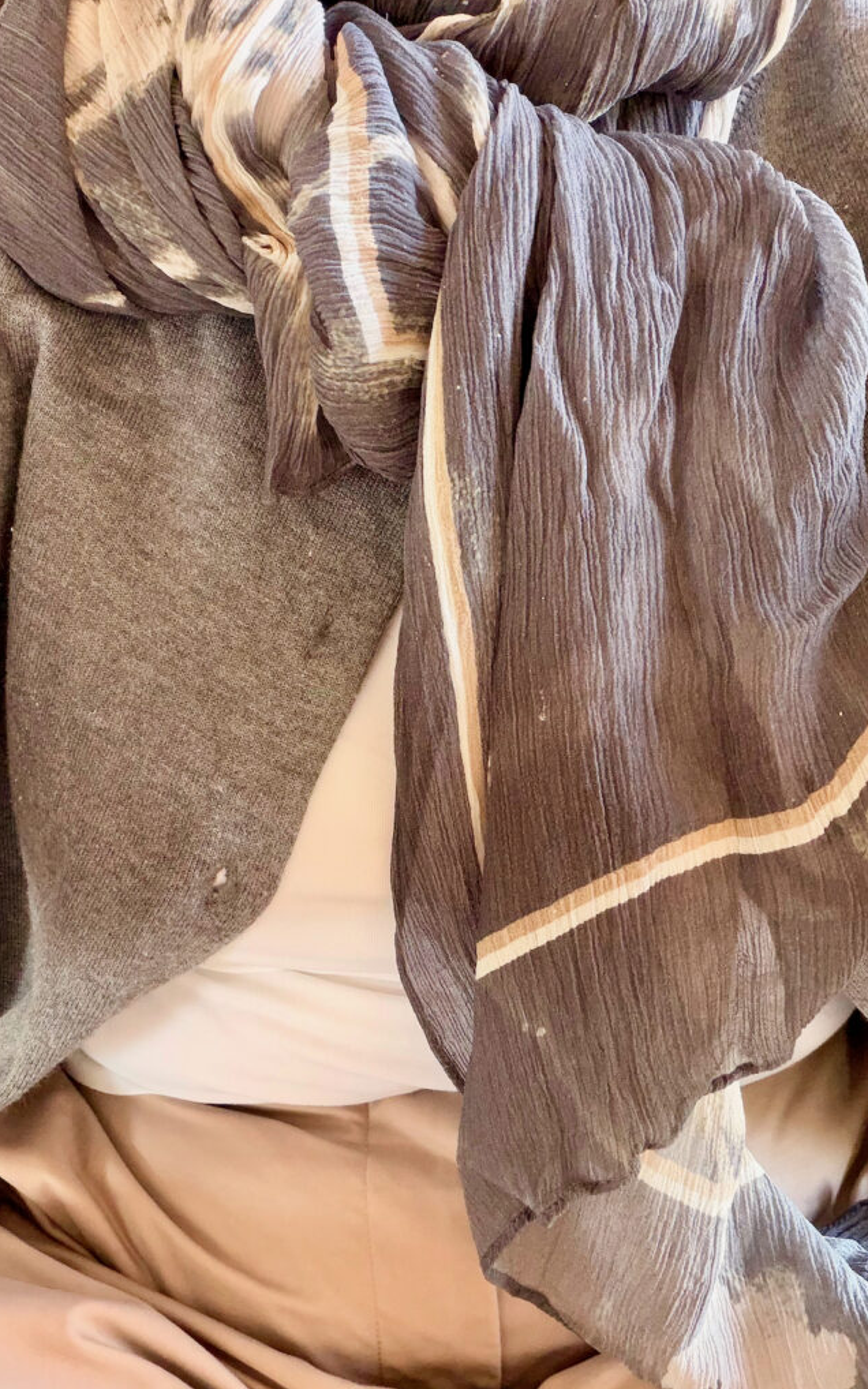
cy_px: 692
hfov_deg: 39.3
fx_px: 1212
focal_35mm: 32
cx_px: 367
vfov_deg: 59.7
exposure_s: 1/60
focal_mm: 2.71
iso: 200
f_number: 1.9
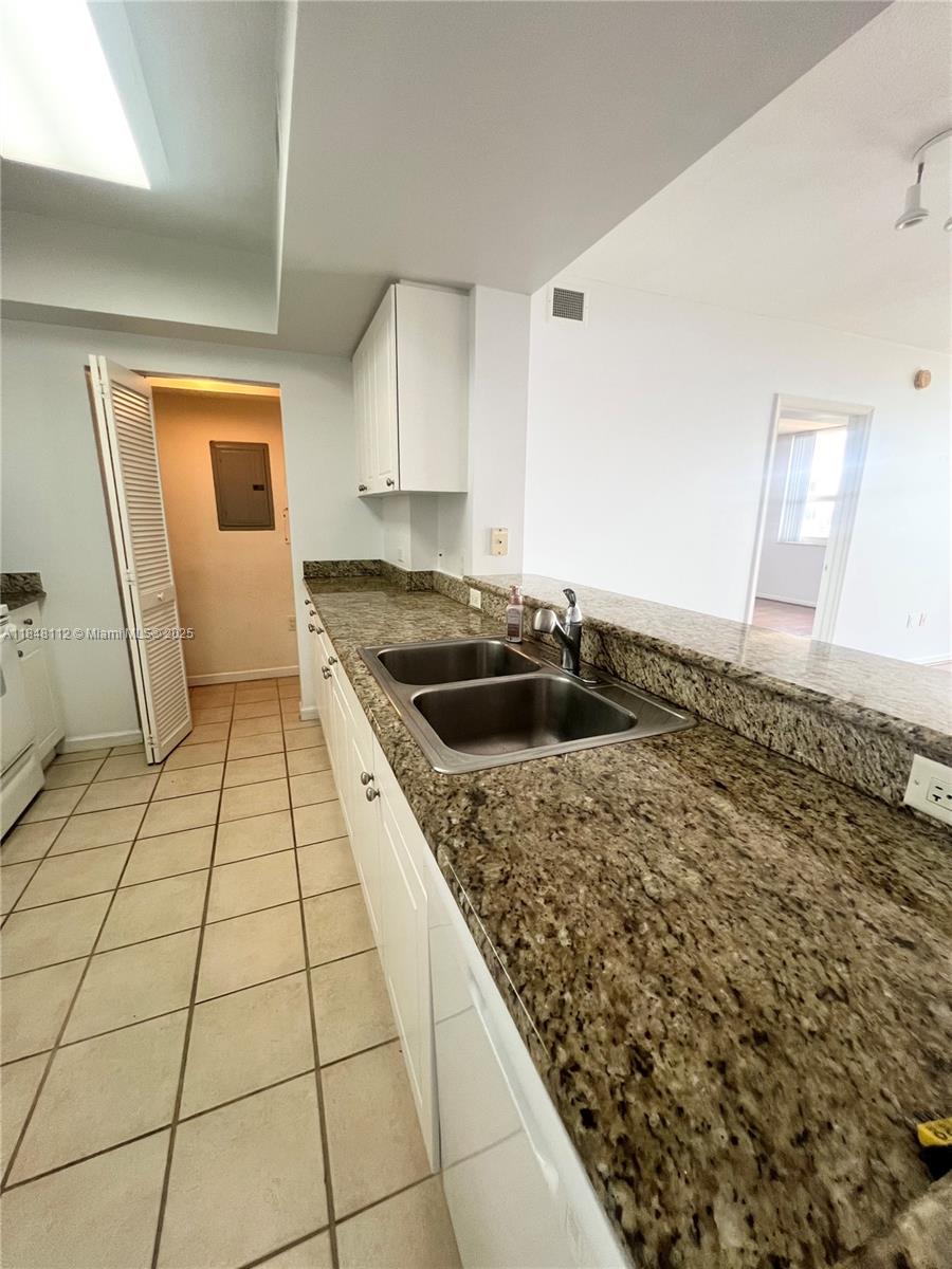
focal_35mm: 13
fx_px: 477
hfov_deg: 89.9
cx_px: 476
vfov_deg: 106.2
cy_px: 634
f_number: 1.8
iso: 250
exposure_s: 1/120
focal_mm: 1.57
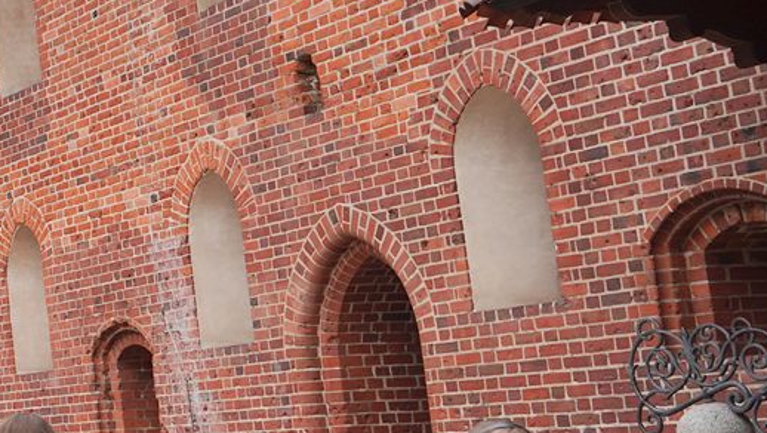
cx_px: -693
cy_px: 178
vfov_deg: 12.5
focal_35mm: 97
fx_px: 1974
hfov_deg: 17.1
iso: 100
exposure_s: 1/100
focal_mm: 24
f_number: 6.3
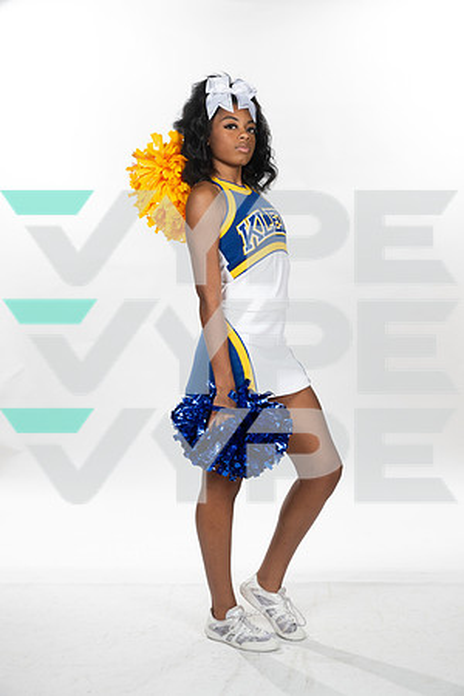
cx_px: 232
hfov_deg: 24.6
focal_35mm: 55
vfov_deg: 36.2
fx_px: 1063
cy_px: 348
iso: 800
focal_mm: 55
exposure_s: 1/320
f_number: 7.1
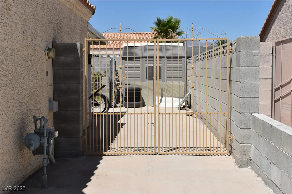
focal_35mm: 52
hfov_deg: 37.8
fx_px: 426
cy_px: 97
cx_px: 146
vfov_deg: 25.8
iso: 200
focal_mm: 35
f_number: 11
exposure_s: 1/500
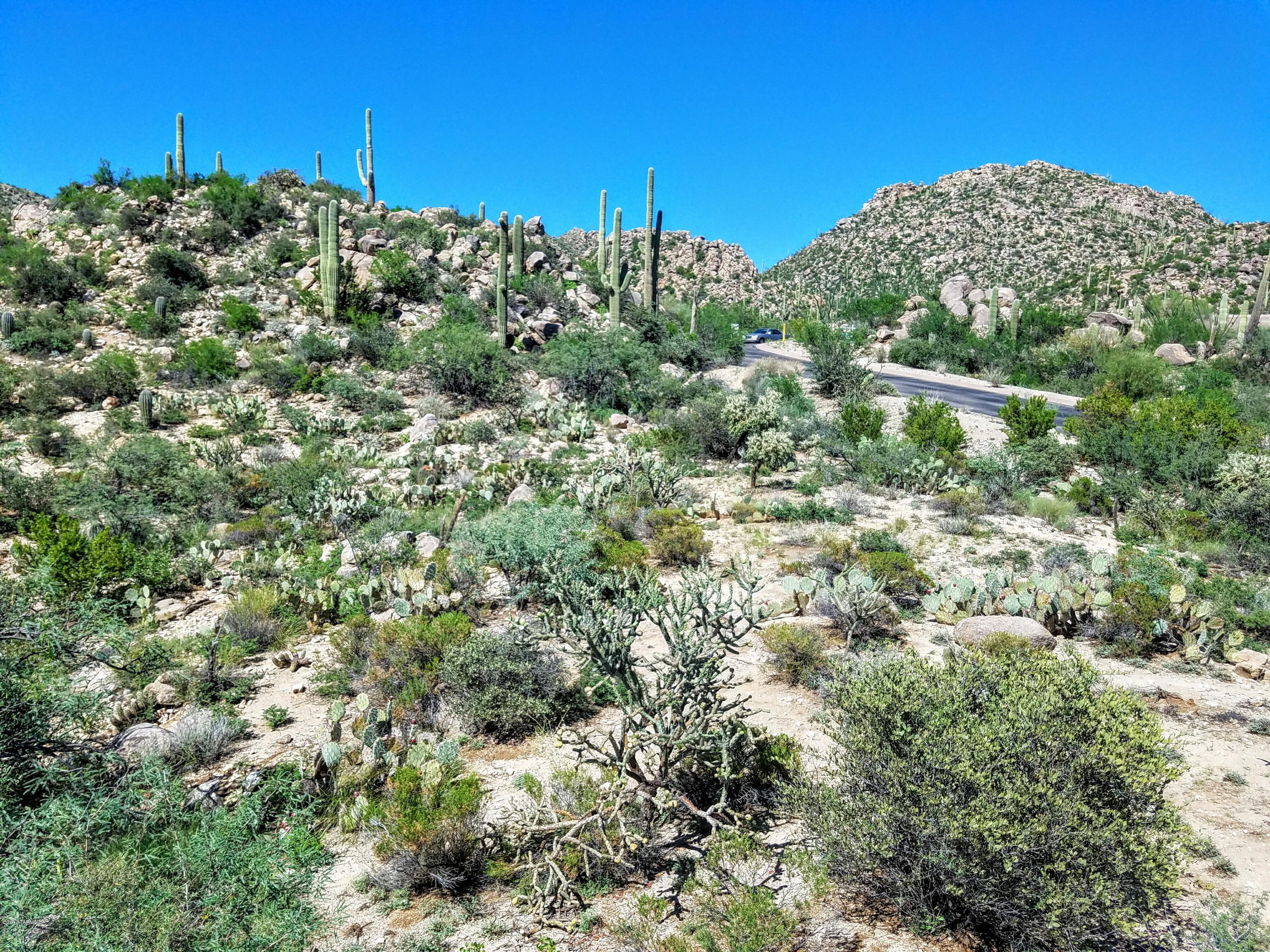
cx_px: 635
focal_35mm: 26
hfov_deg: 67.3
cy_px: 476
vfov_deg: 53.1
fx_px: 954
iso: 50
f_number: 1.7
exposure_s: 1/2344
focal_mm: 4.2
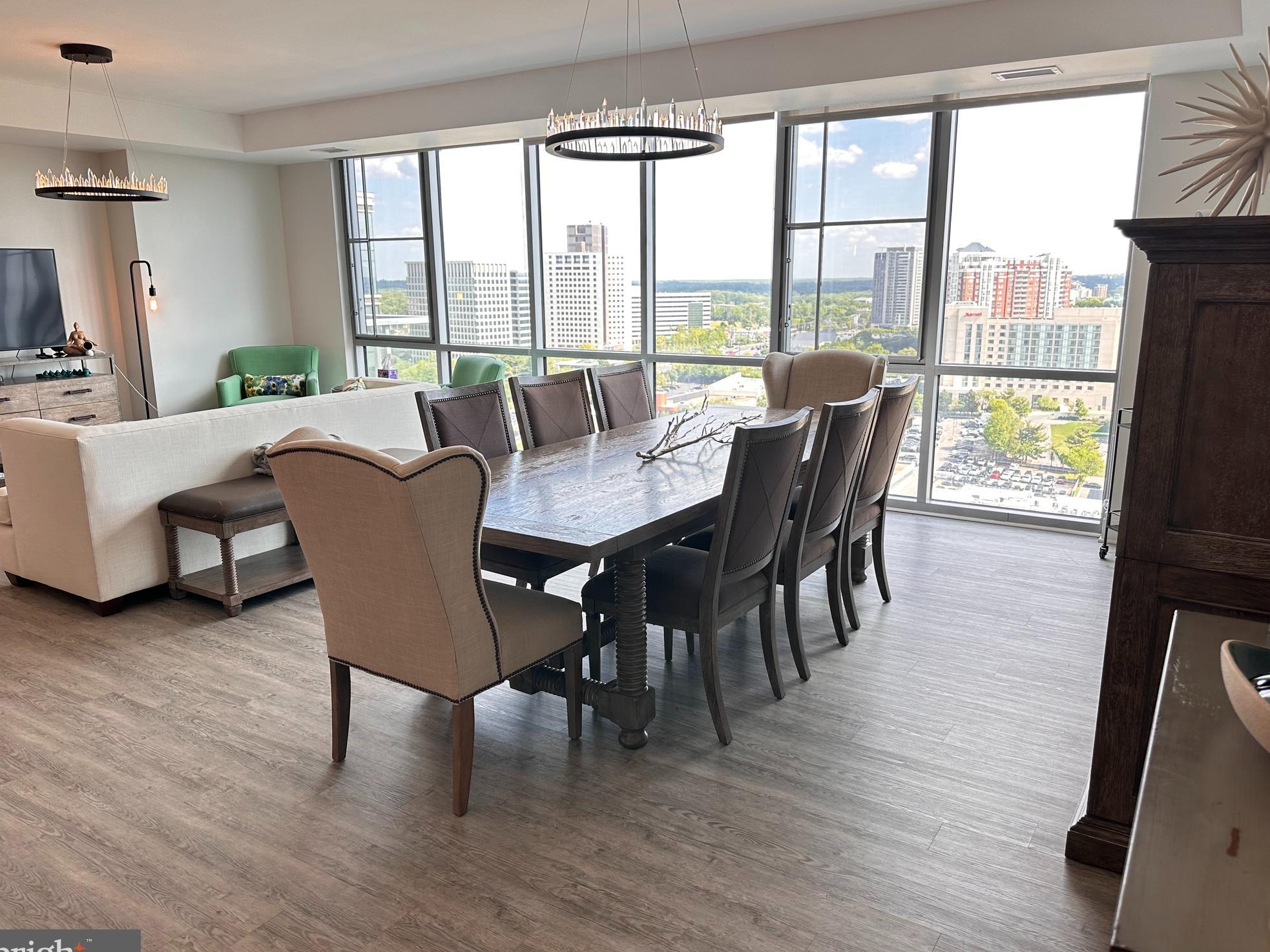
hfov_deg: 69.4
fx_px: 917
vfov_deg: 54.9
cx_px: 641
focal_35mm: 25
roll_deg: -0.1
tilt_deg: -12.9
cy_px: 487
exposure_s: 1/161
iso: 100
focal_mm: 6.86
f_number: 1.78
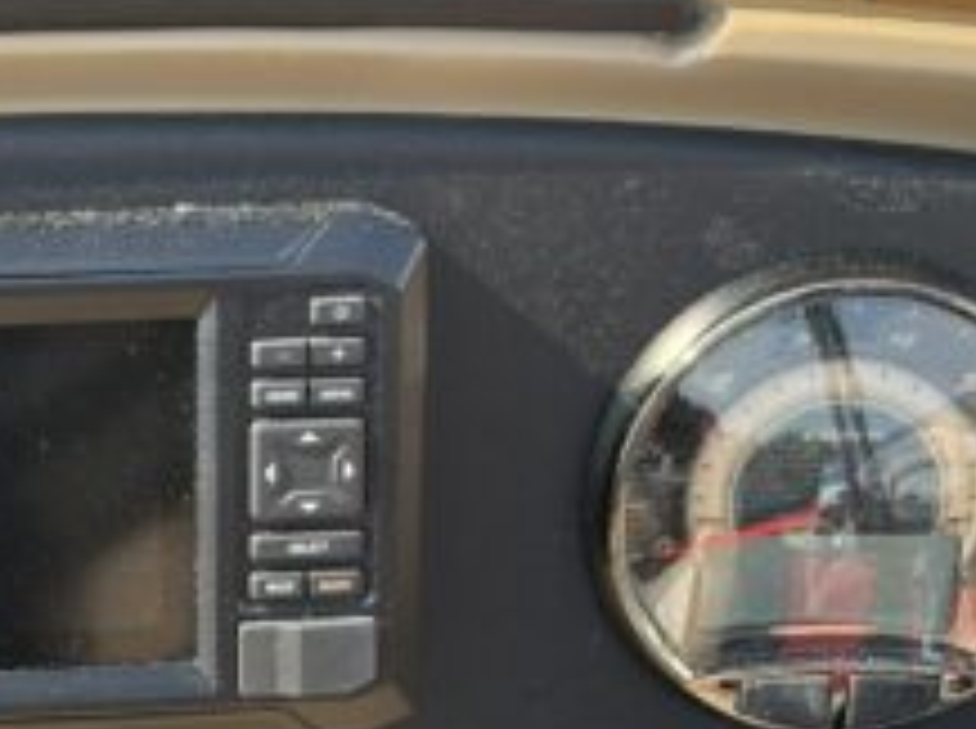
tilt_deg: -34.3
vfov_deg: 11.5
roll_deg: -2.9
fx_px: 3603
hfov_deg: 15.3
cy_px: 500
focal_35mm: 128
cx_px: 133
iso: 32
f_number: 1.6
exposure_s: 1/547
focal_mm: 5.96
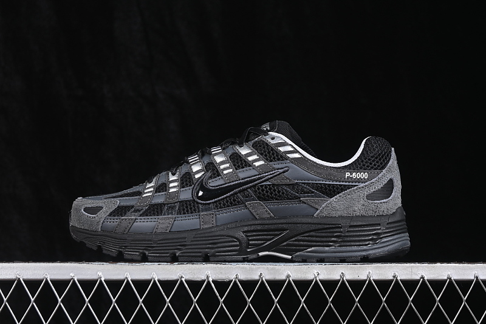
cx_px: 243
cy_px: 162
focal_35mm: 75
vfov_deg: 18.2
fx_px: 1012
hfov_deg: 27.0
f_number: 6.3
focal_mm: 50
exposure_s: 1/60
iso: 160
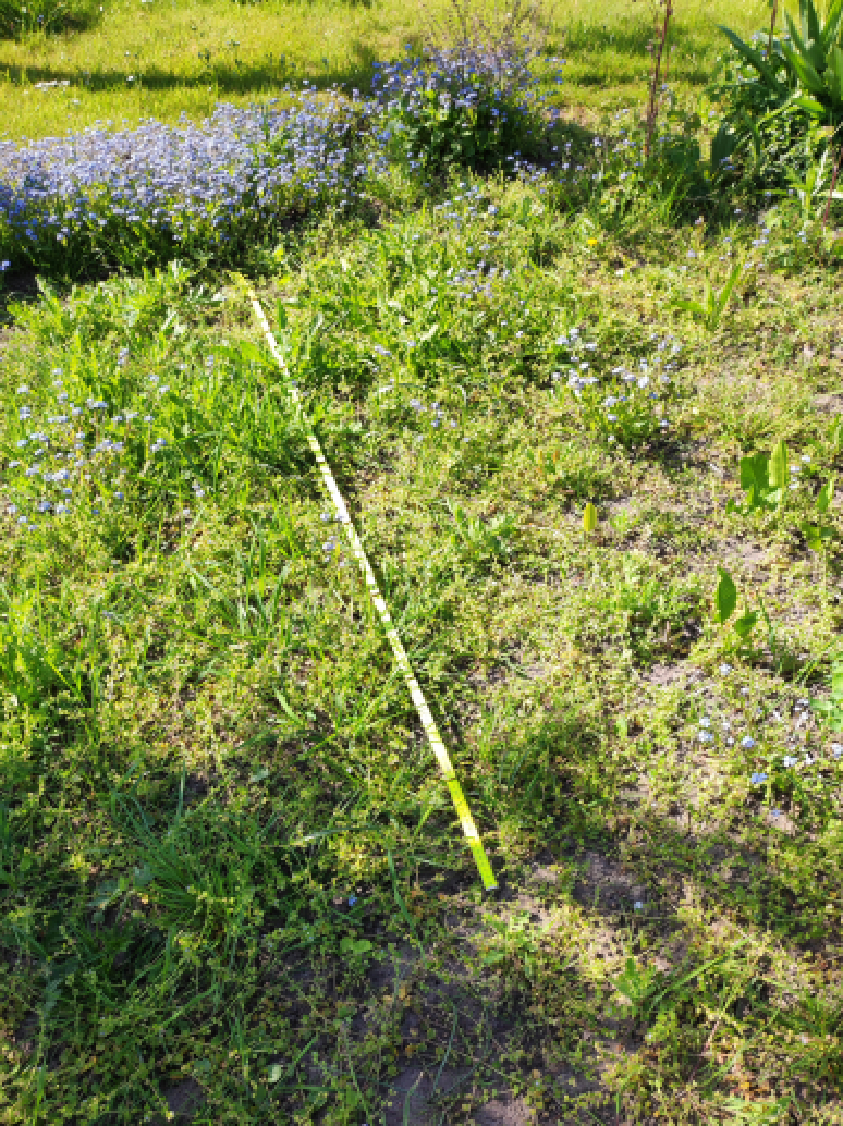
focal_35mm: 29
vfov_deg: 61.4
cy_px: 647
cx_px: 415
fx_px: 943
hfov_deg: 48.2
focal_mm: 4.7
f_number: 1.79
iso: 50
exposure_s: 1/271
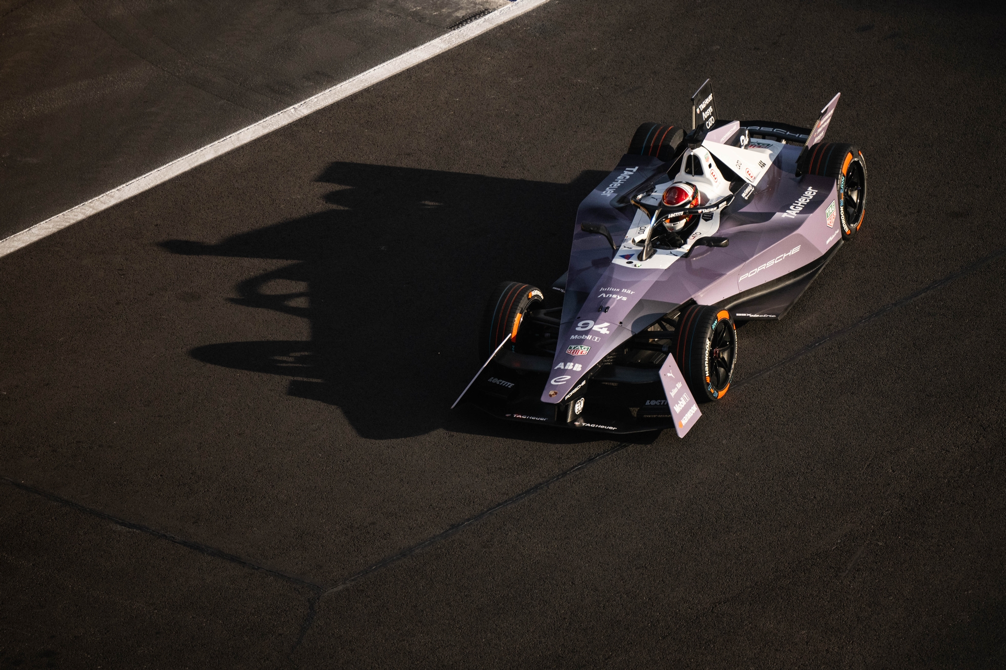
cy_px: 335
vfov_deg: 7.4
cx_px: 503
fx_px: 5169
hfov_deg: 11.1
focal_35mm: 185
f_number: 2.8
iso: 800
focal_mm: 185
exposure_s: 1/10000
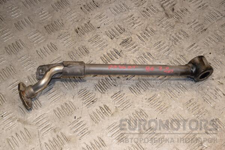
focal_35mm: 57
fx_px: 356
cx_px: 112
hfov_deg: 35.1
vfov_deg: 23.8
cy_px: 75
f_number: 9
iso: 800
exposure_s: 1/200
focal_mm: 38
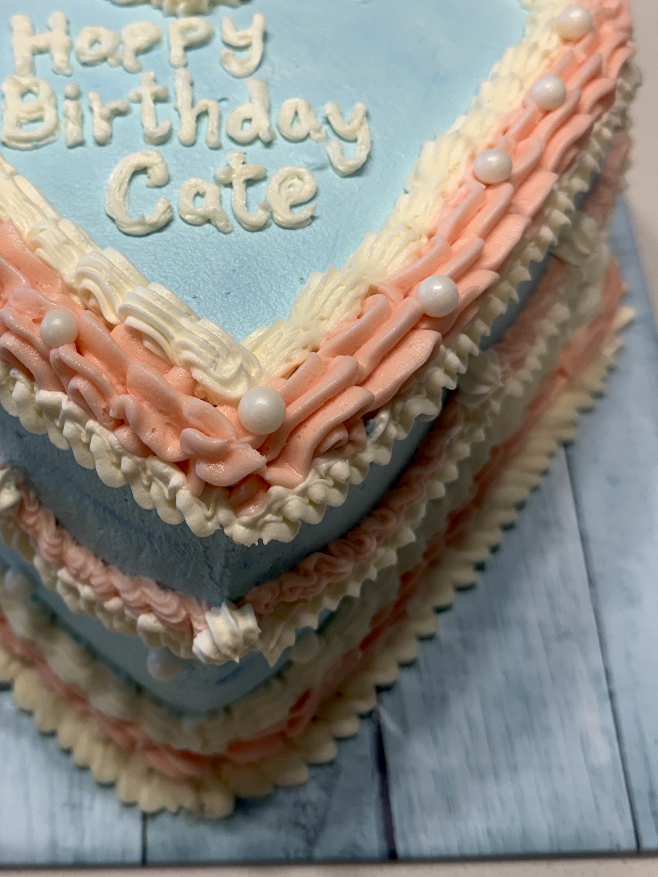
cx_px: 199
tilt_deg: -61.6
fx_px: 1090
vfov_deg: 43.6
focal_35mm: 43
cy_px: 340
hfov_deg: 33.2
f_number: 1.78
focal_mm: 6.76
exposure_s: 1/120
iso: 64
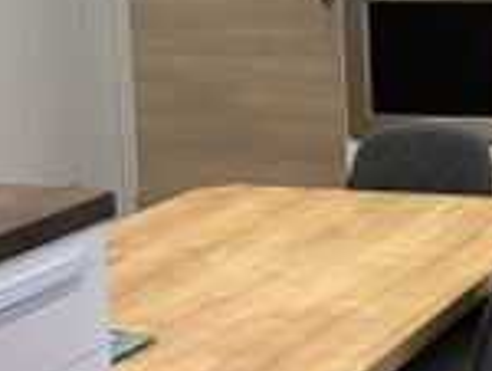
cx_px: 554
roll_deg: +1.3
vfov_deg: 14.1
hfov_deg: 18.1
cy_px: 33
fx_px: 1481
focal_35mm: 104
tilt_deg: -7.1
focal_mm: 5.96
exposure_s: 1/47
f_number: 1.6
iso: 160
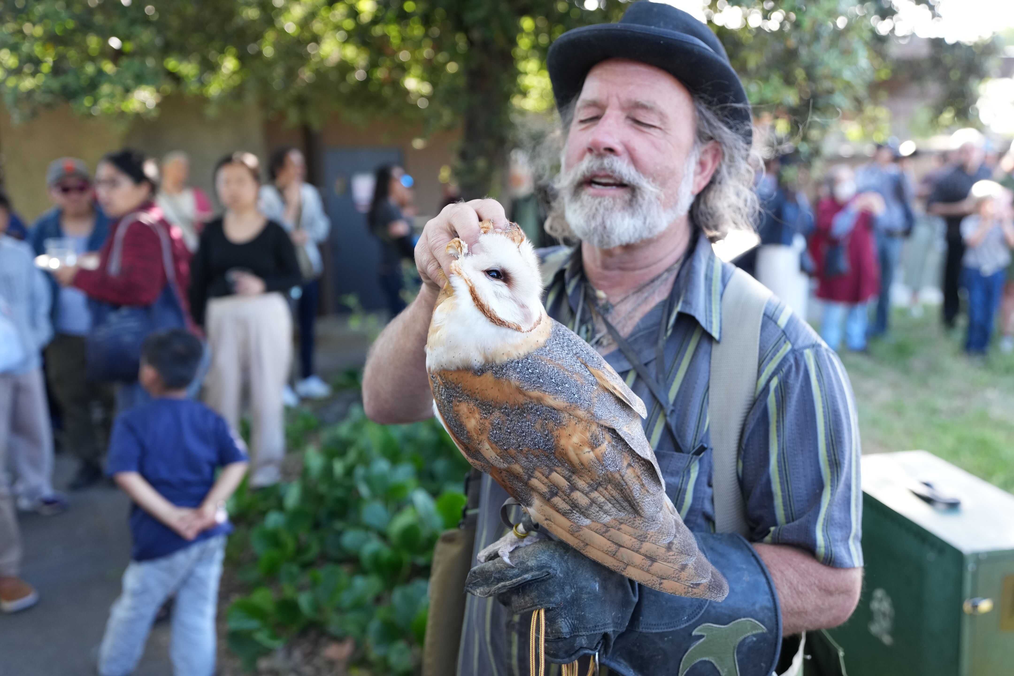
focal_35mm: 33
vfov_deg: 40.0
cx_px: 507
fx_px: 929
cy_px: 338
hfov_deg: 57.2
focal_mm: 33
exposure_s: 1/500
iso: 800
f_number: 2.8
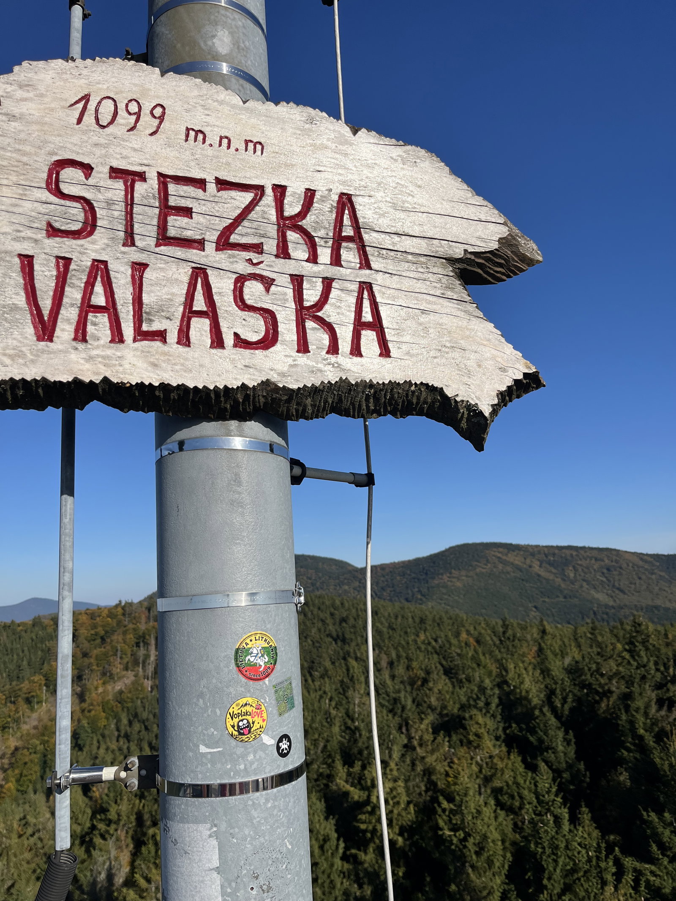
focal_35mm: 26
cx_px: 338
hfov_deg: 53.1
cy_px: 450
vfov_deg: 67.3
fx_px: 677
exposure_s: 1/7353
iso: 50
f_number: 1.6
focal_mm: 5.1
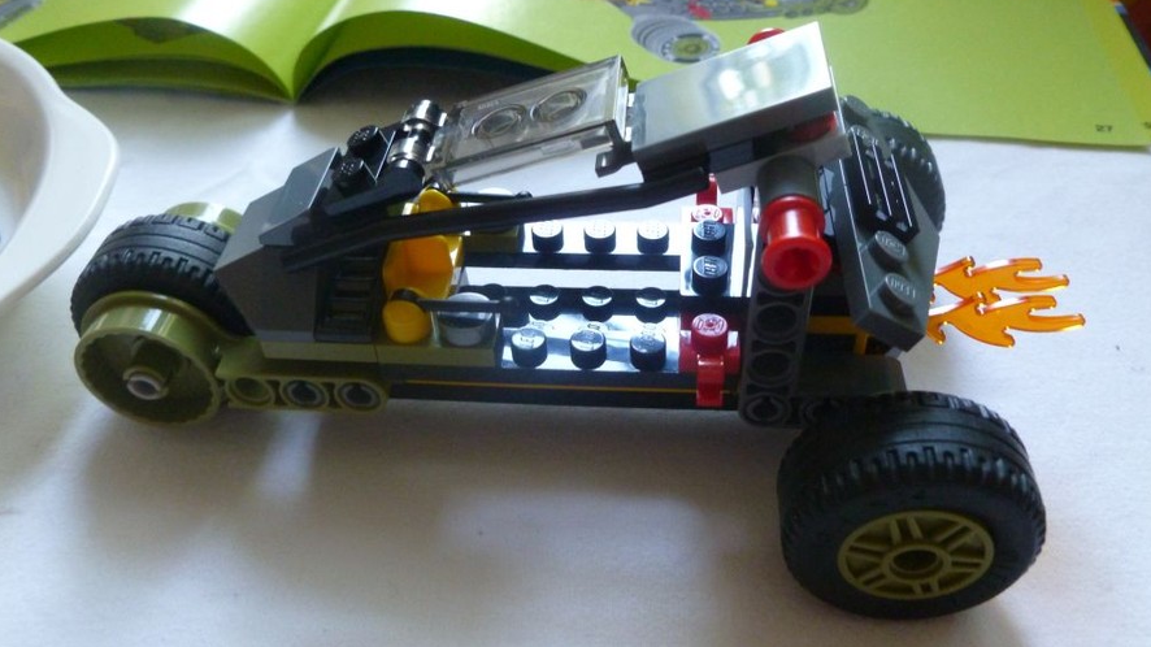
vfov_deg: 37.8
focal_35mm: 31
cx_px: 577
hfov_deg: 62.6
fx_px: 946
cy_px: 320
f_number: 3.3
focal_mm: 5
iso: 400
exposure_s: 1/20
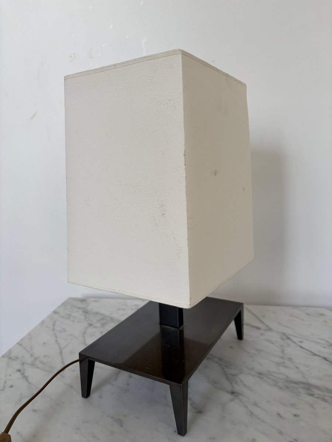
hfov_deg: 53.1
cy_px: 221
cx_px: 166
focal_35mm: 26
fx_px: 332
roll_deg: +2.4
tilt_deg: -11.0
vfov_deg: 67.3
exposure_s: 1/122
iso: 32
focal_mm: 5.96
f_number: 1.6
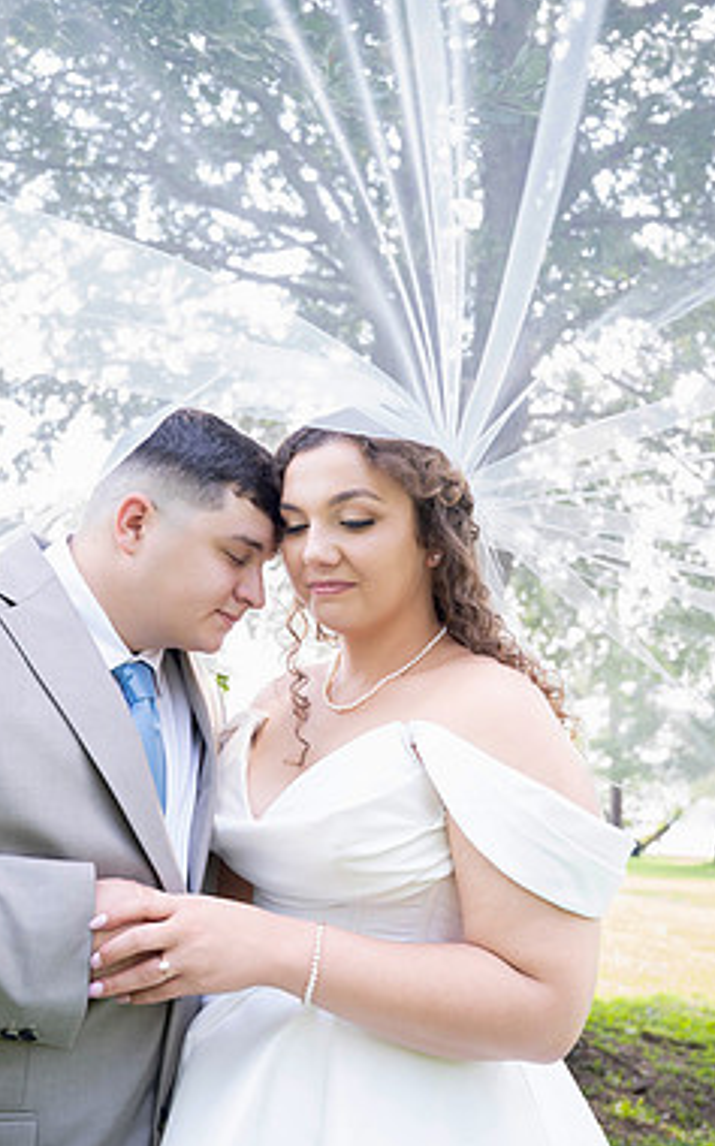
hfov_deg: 42.9
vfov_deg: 64.6
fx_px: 906
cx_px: 299
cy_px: 528
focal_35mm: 29
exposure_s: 1/100
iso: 200
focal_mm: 24
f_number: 3.5
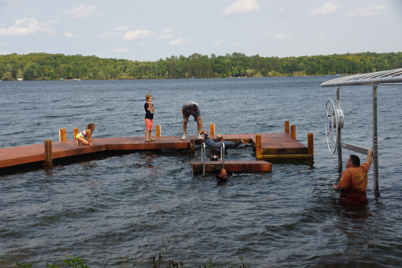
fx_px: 586
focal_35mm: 52
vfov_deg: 25.7
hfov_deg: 37.9
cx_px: 201
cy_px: 134
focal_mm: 35
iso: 100
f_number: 7.1
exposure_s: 1/80
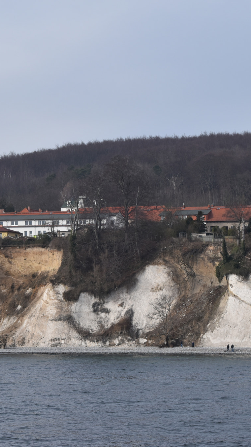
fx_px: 1548
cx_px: 41
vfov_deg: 16.4
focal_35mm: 131
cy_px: 225
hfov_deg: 9.2
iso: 200
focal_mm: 55
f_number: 10
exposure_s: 1/400
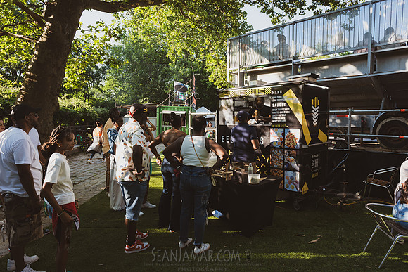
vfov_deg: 53.1
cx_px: 204
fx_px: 272
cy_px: 136
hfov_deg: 73.7
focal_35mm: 24
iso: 400
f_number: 4.5
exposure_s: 1/400
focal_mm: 24
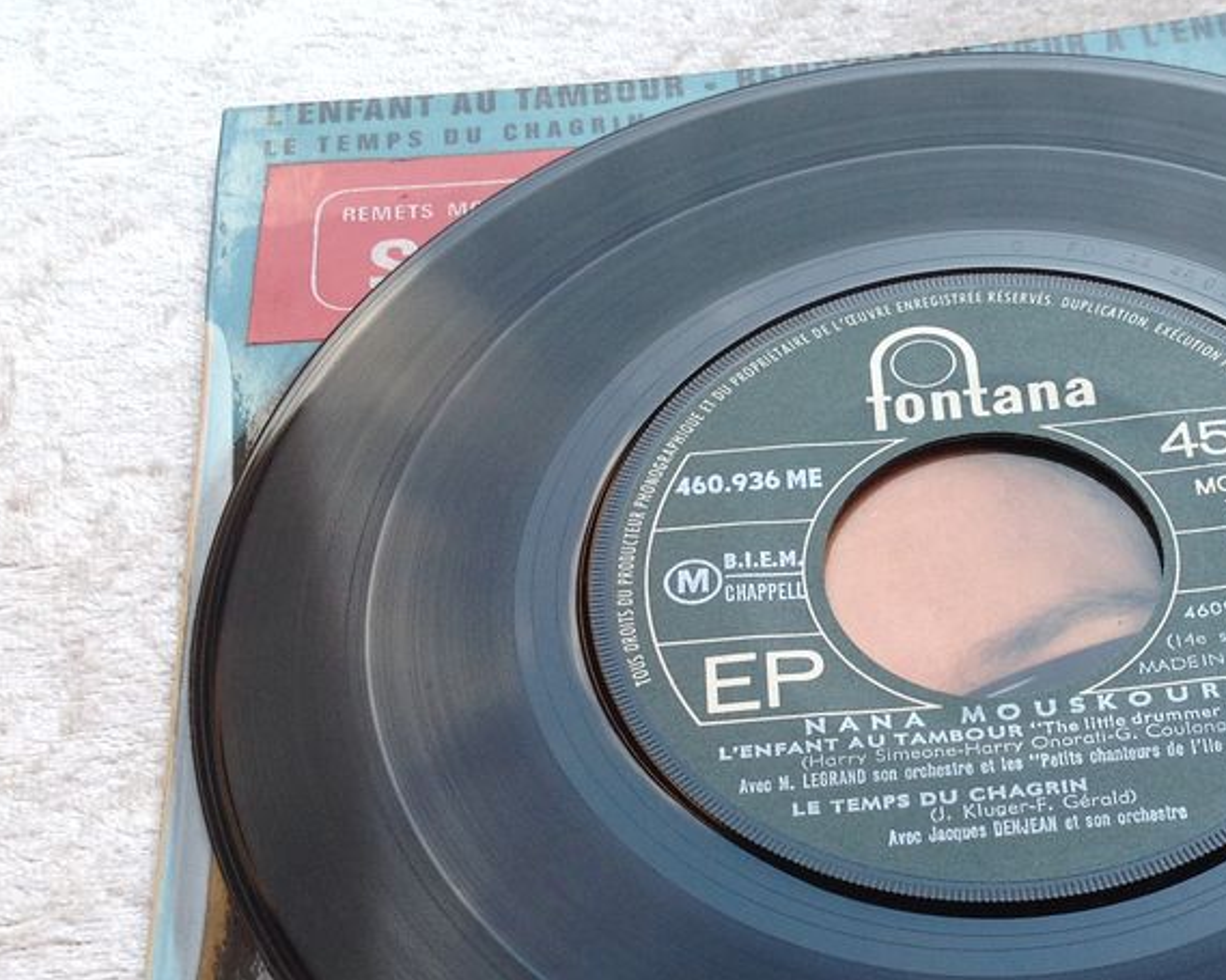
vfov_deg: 25.0
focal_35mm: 60
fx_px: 2177
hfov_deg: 30.6
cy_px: 753
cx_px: 989
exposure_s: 1/60
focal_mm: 4.28
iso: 64
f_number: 2.4
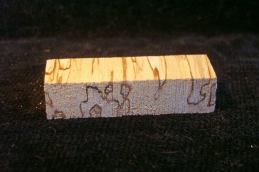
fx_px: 539
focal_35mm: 75
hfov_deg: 27.0
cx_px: 130
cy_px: 86
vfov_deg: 18.1
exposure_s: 1/100
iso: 800
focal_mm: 50
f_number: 5
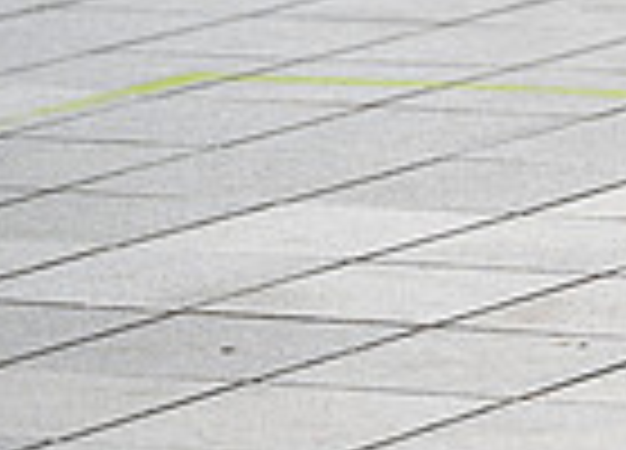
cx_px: 1316
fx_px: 8965
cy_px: -448
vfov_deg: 2.9
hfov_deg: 4.0
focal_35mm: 503
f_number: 3.5
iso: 400
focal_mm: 115
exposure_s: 1/2500
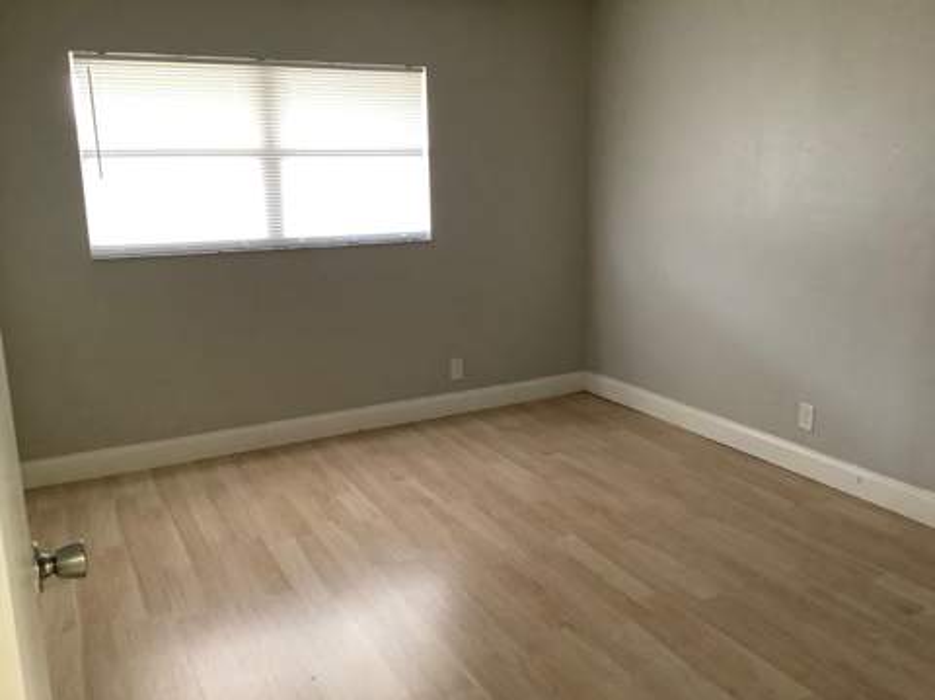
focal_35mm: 31
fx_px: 836
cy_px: 350
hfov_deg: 58.4
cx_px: 468
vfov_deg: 45.4
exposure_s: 1/30
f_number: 2.4
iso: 500
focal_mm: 3.3
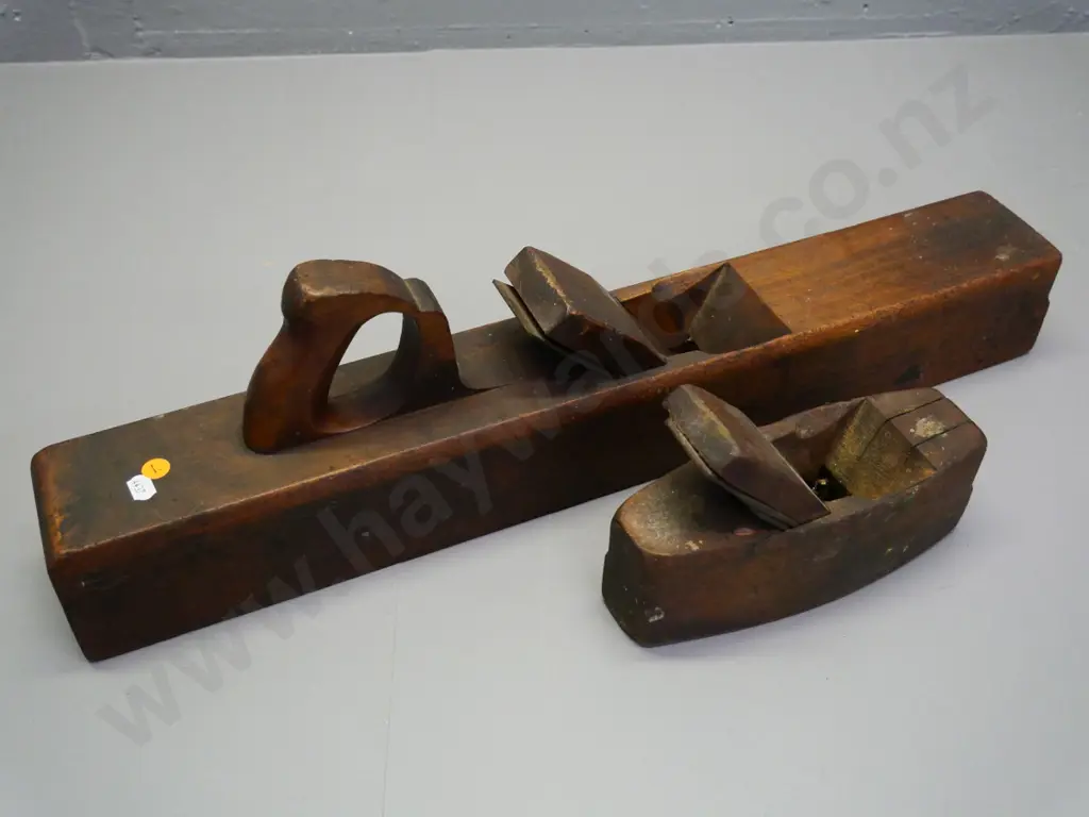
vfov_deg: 39.7
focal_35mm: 36
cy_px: 408
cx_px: 544
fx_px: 1133
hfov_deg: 51.4
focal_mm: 18
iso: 3200
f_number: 3.9
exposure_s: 1/250
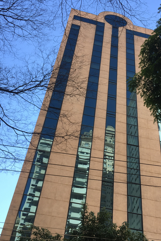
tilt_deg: +43.2
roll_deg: -4.4
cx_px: 105
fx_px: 282
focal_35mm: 42
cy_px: 118
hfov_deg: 31.7
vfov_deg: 46.4
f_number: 2.2
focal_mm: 4.15
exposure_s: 1/493
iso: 25
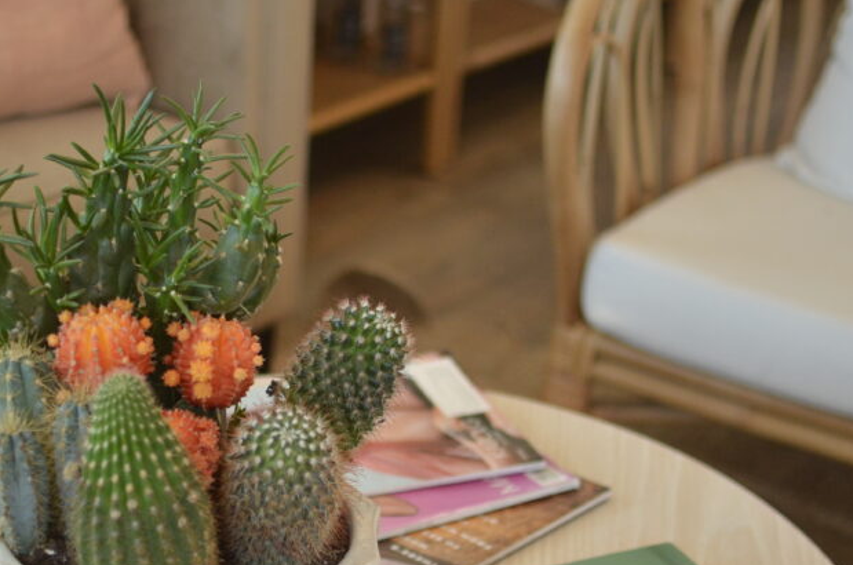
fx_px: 2053
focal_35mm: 87
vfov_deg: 15.6
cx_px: 241
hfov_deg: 23.3
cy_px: 411
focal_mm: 35
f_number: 1.8
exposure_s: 1/1250
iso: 800
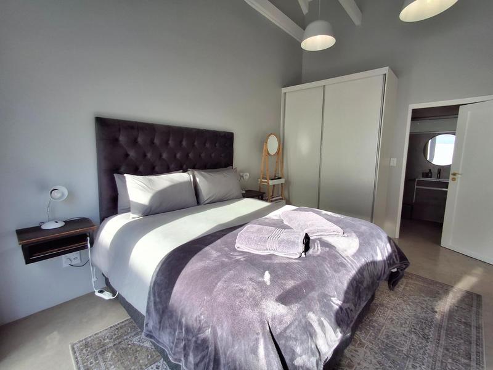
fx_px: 228
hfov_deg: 94.5
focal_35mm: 16
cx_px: 246
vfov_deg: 78.1
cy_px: 185
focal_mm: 1.64
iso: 40
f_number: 2.2
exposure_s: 1/204
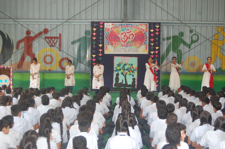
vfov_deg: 23.7
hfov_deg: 35.1
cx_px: 112
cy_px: 74
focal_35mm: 57
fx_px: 356
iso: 720
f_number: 4.8
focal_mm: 38
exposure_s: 1/60
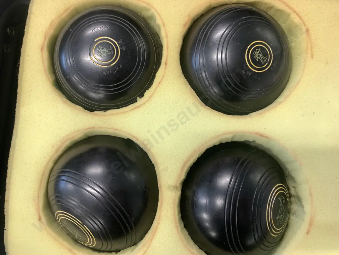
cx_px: 170
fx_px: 255
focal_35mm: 26
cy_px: 128
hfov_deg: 67.3
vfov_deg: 53.1
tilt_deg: -82.7
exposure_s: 1/50
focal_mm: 4.25
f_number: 1.8
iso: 125
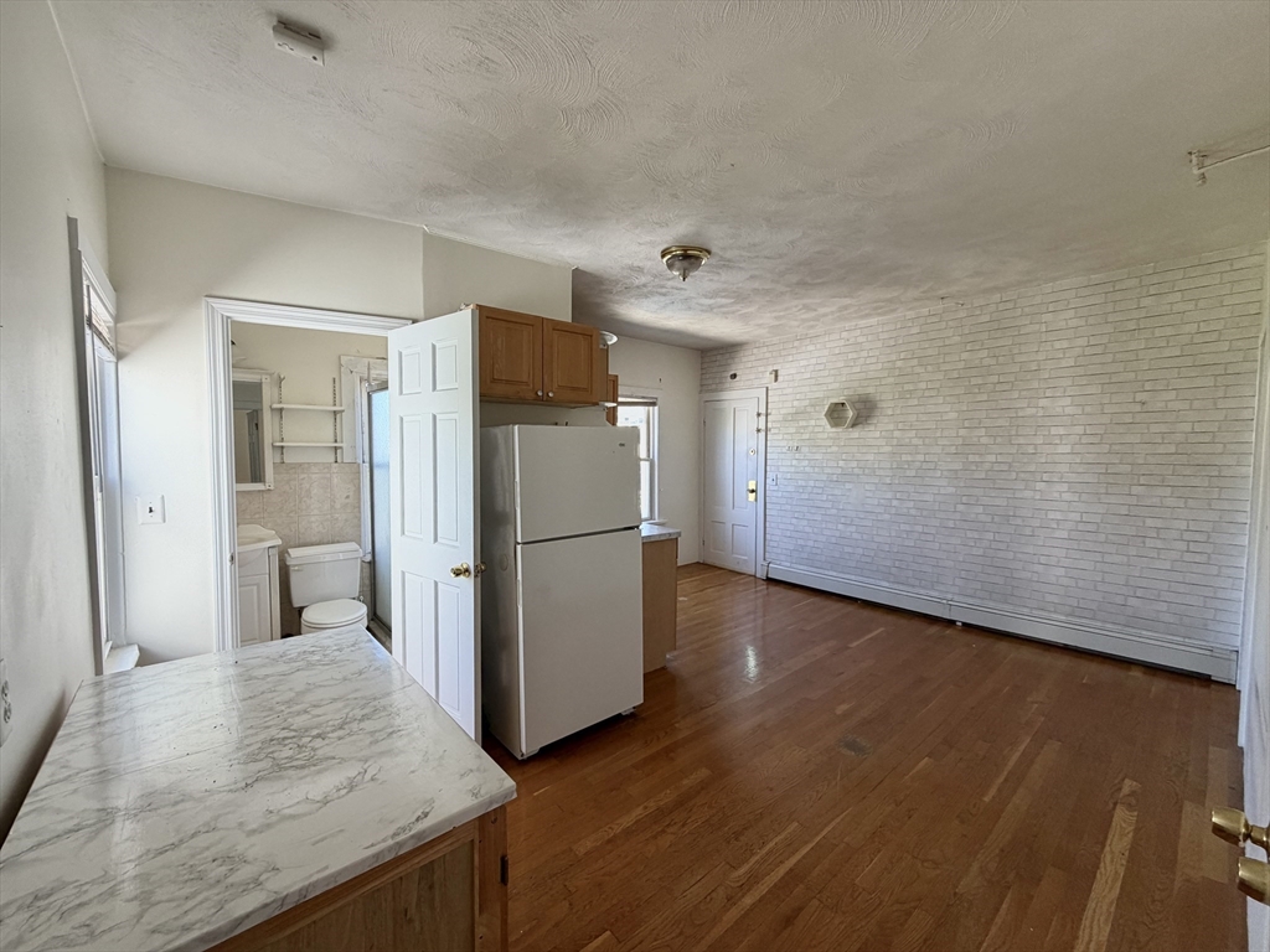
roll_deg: +0.2
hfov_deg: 102.1
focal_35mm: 14
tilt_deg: -3.4
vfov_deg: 85.7
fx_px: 514
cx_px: 635
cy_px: 476
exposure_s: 1/121
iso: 160
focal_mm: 2.22
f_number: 2.2
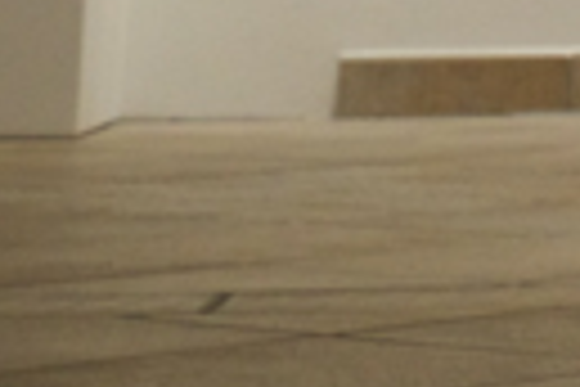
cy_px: -1073
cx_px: 1628
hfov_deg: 7.8
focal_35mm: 233
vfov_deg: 5.3
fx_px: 3754
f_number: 5.6
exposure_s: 1/200
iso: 1600
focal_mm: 20
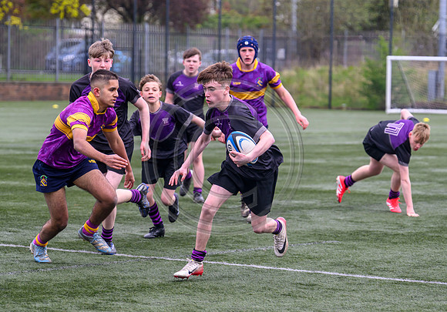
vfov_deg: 8.6
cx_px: 236
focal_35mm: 165
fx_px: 2074
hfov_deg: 12.3
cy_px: 191
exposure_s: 1/1600
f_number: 4
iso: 1000
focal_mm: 130
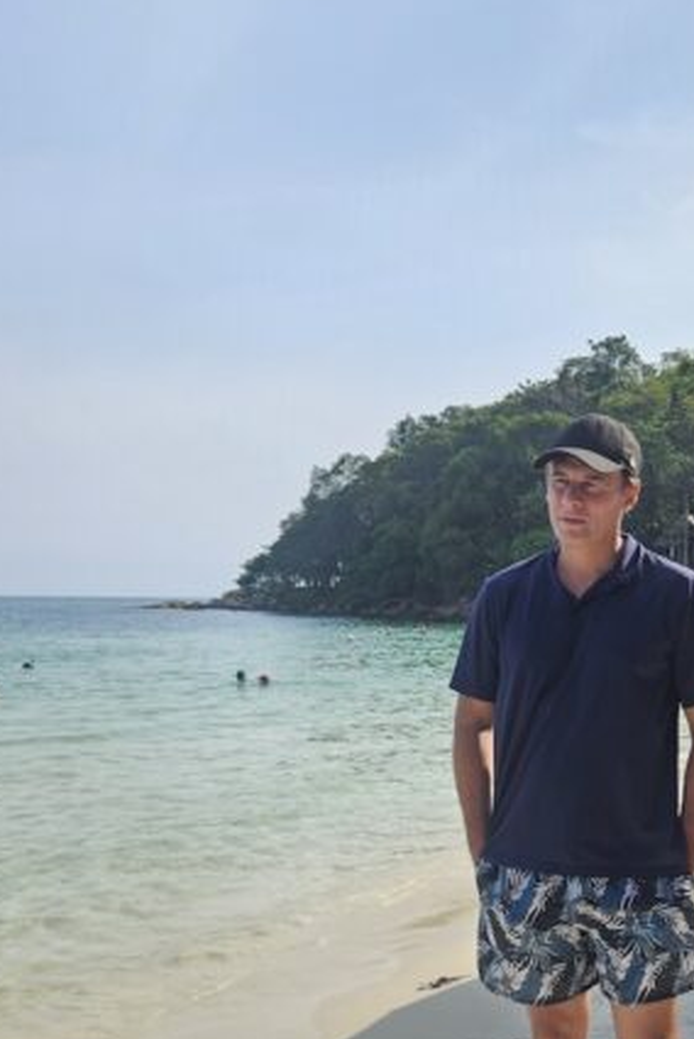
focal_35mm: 45
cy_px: 631
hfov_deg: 29.4
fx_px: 1299
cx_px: 530
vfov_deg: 43.3
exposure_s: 1/1047
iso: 25
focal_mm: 5.4
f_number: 1.8
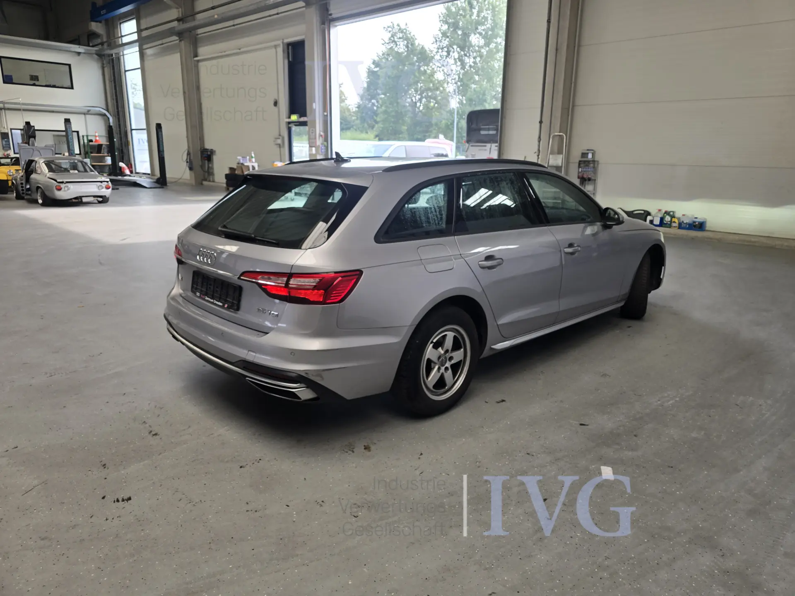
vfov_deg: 58.9
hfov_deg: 73.9
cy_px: 298
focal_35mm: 23
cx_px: 398
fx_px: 528
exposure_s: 1/180
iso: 50
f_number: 1.7
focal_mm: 6.3
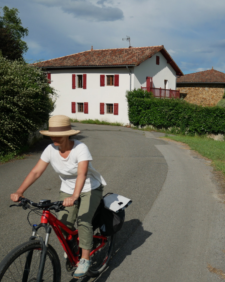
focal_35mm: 42
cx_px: 178
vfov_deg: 43.8
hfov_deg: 34.6
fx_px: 350
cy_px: 140
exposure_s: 1/3200
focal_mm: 16
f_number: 4
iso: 200
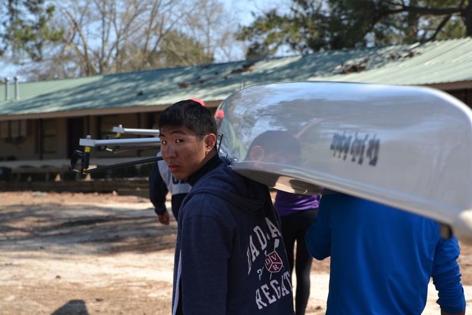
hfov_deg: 18.2
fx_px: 1475
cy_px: 158
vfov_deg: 12.2
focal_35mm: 112
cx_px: 236
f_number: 5.6
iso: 220
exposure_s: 1/500
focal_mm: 75
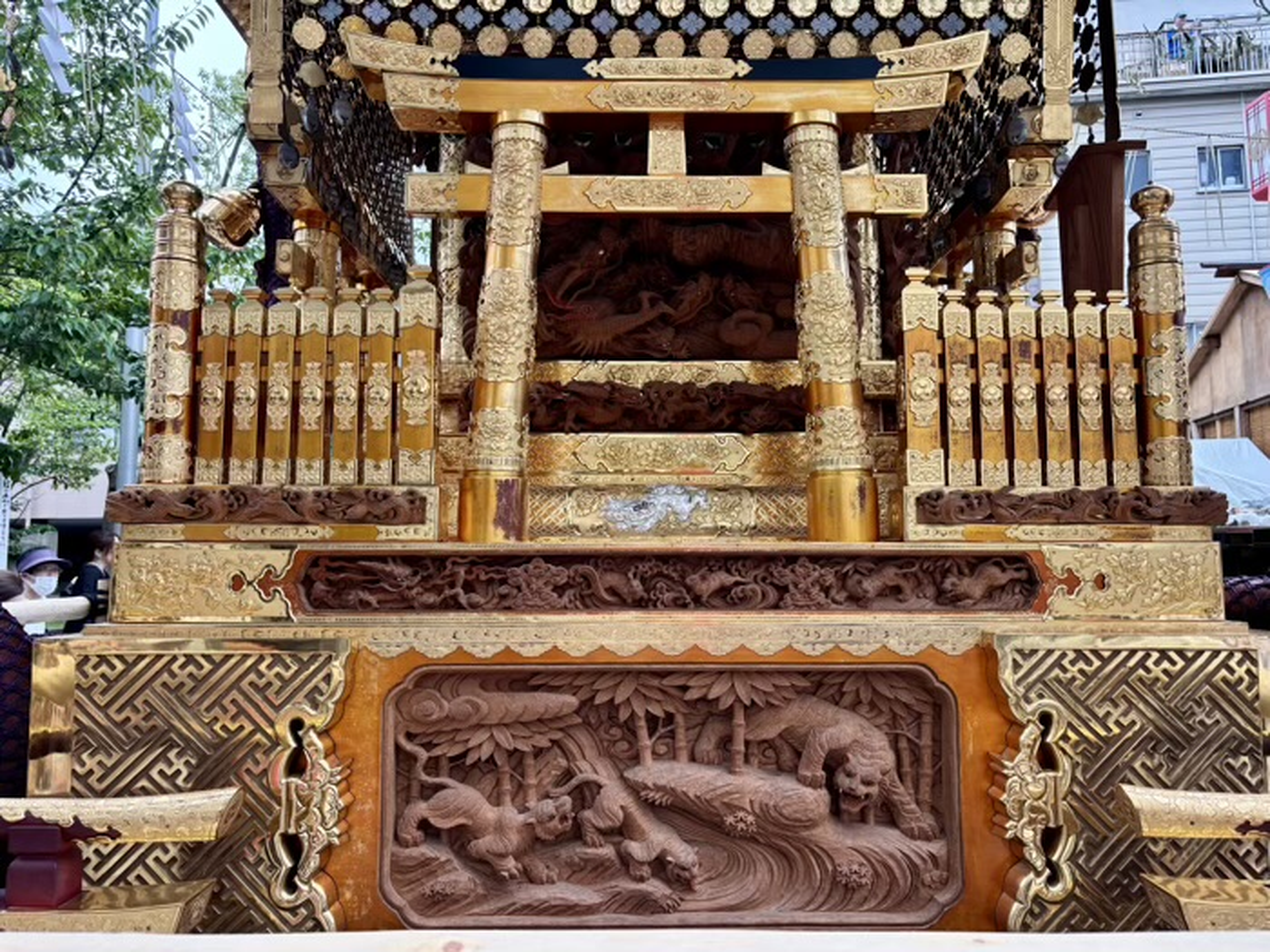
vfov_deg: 53.1
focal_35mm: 26
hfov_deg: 67.3
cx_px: 635
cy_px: 476
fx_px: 954
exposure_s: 1/163
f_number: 1.6
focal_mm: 5.96
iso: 40
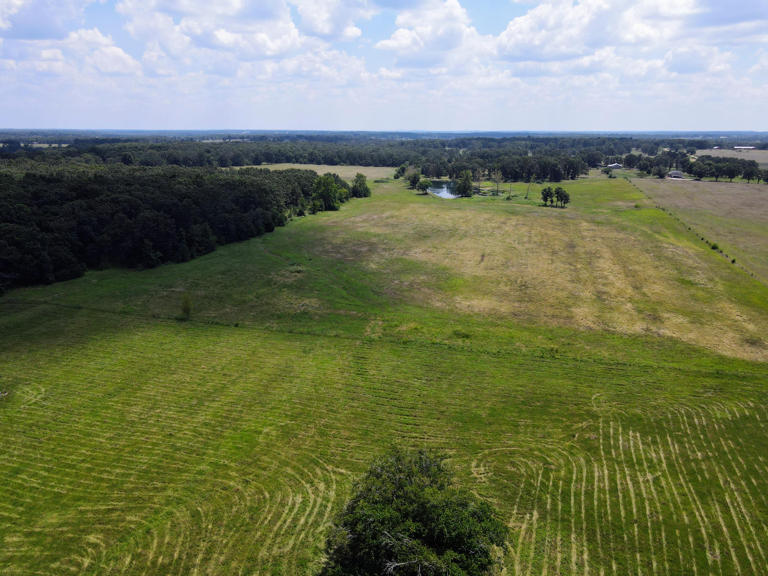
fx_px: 532
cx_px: 384
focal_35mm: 24
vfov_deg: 56.8
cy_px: 288
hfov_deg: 71.6
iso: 100
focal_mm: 4.5
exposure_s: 1/800
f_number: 2.8
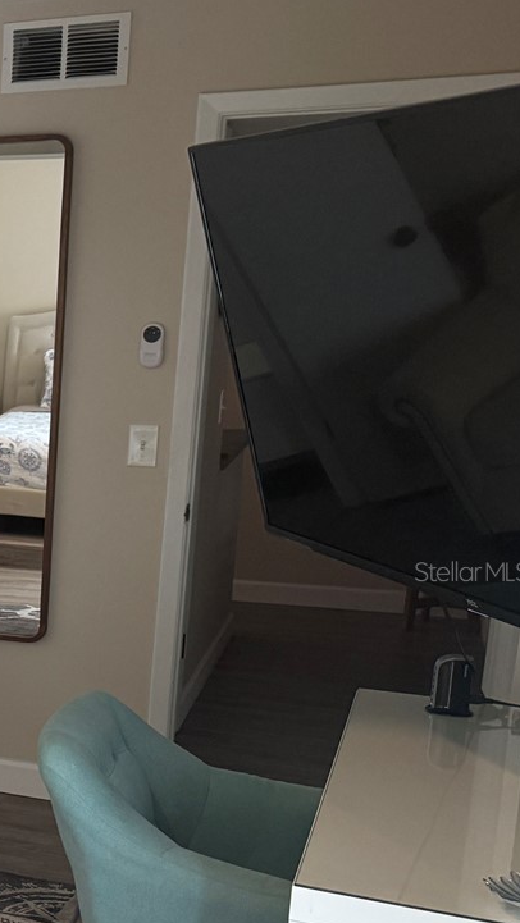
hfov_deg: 16.4
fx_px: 1421
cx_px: -489
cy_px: 571
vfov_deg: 35.8
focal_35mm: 58
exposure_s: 1/120
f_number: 1.78
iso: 200
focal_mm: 6.76
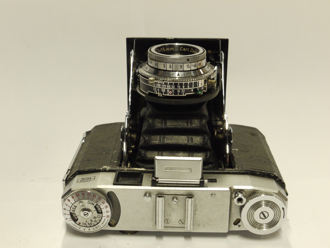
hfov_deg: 38.2
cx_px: 165
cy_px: 124
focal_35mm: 50
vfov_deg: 29.1
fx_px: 477
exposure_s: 1/15
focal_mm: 25
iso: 800
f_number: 10
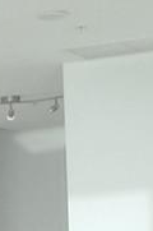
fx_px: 1709
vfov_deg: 7.6
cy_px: 375
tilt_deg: -4.8
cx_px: -181
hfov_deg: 5.0
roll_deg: +2.8
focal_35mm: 267
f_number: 2.2
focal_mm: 4.15
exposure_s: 1/171
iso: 25
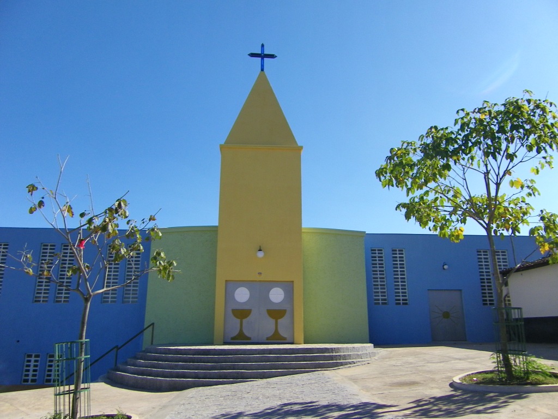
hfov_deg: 63.4
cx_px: 279
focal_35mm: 28
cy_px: 210
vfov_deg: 49.7
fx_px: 451
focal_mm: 4.9
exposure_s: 1/320
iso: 80
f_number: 7
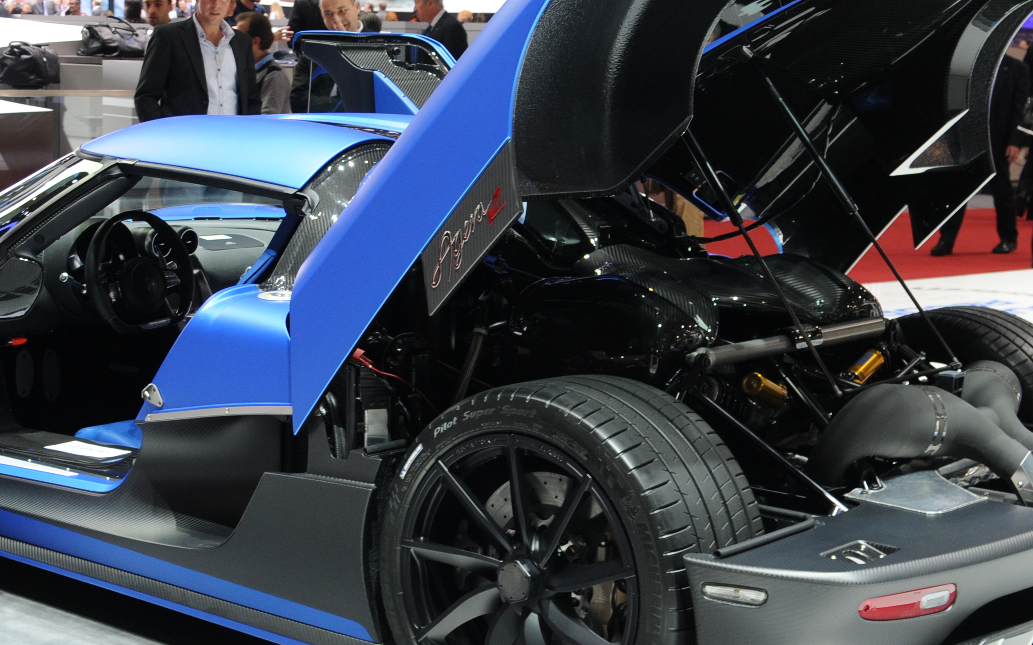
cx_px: 434
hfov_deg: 28.9
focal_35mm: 71
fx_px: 1999
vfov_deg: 18.3
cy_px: 335
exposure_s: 1/90
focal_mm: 24
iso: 400
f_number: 4.8
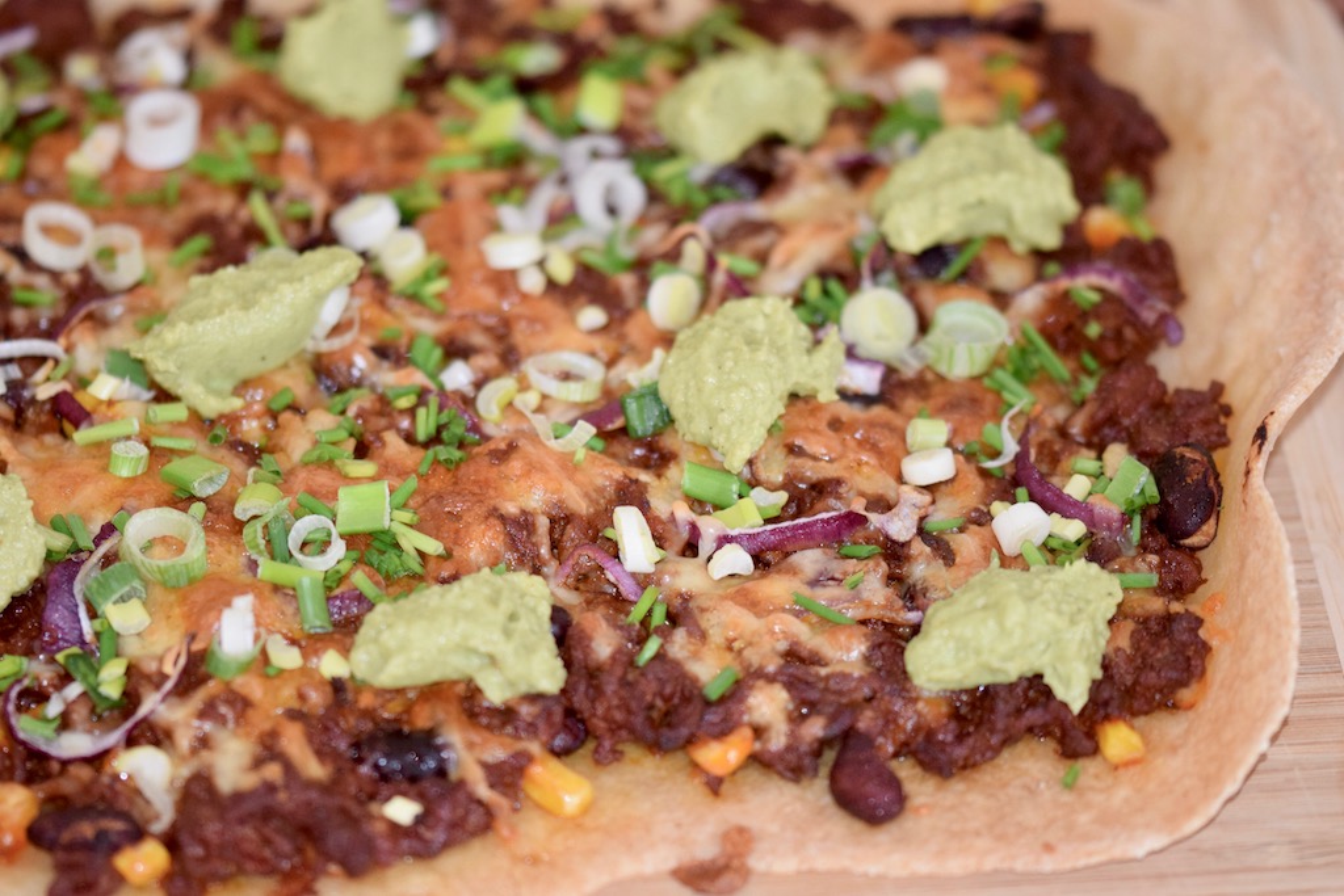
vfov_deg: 8.7
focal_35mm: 158
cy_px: 448
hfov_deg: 13.0
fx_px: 5880
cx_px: 672
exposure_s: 1/60
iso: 1400
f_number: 3.2
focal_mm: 105
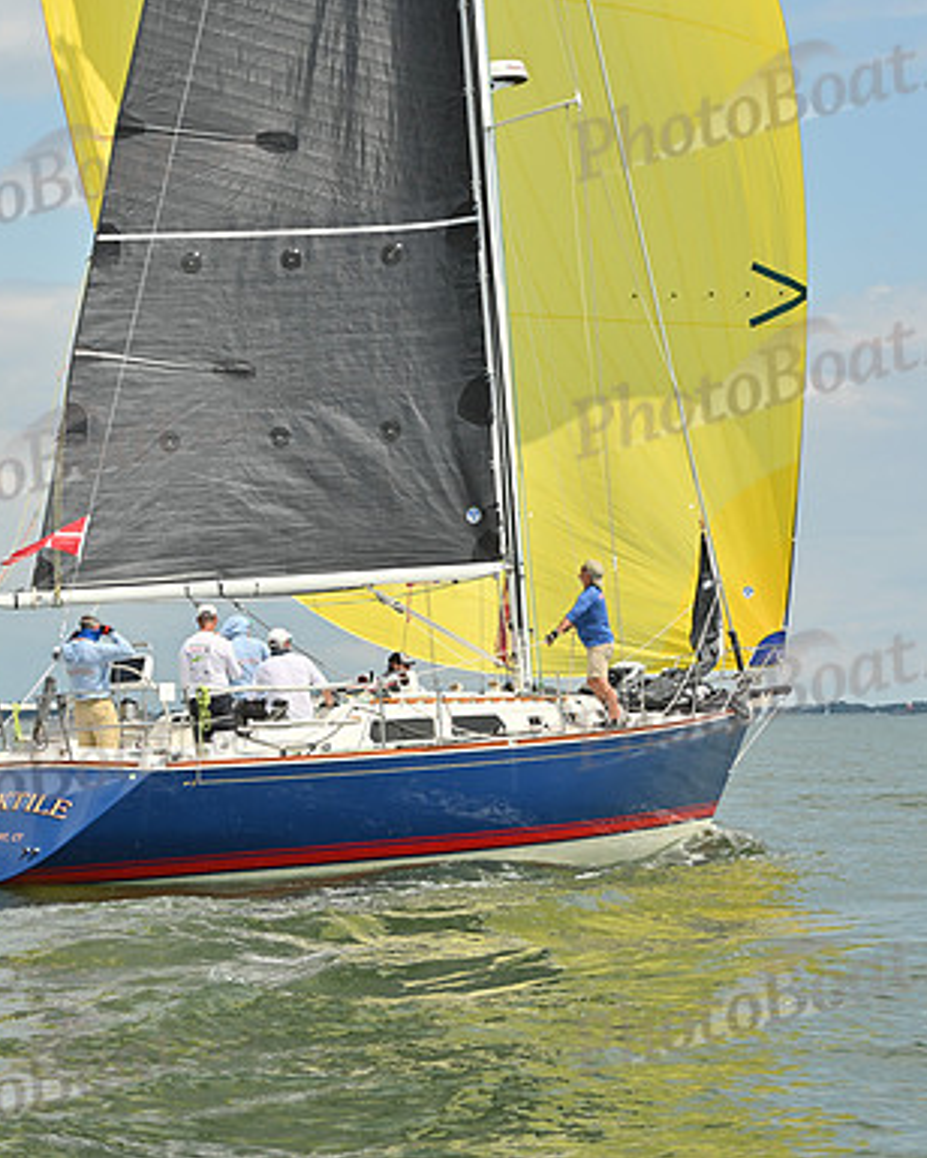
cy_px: 579
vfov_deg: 19.4
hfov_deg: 15.5
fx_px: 3395
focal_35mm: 99
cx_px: 418
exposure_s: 1/1250
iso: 320
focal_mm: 70
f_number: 8
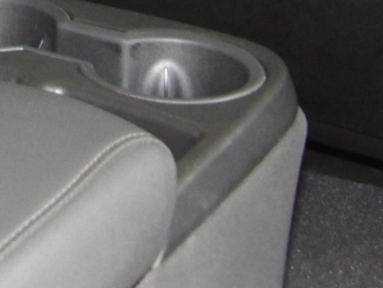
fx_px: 1937
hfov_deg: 11.2
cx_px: -29
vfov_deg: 8.2
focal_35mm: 175
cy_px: -235
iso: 400
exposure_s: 1/30
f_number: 3.8
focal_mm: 8.2
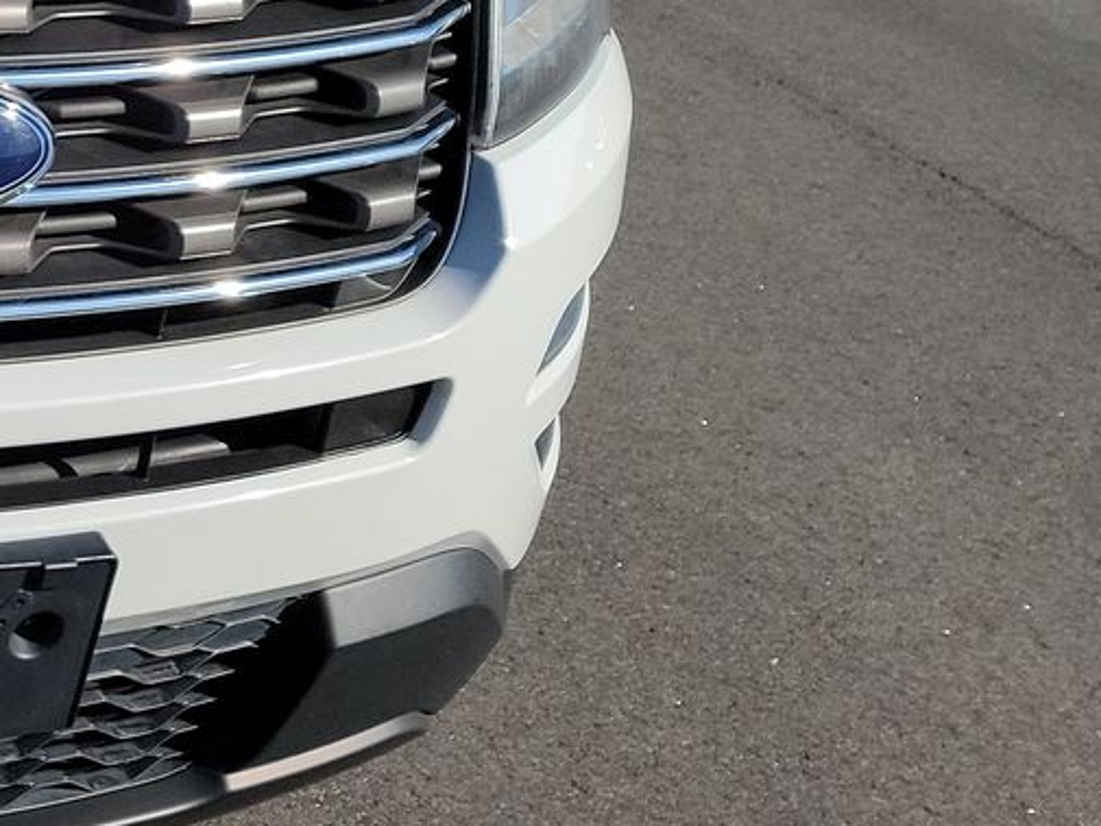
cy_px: -126
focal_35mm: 76
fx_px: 2418
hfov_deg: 21.0
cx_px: -628
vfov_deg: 18.5
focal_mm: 6.7
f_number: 1.8
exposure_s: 1/1364
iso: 50
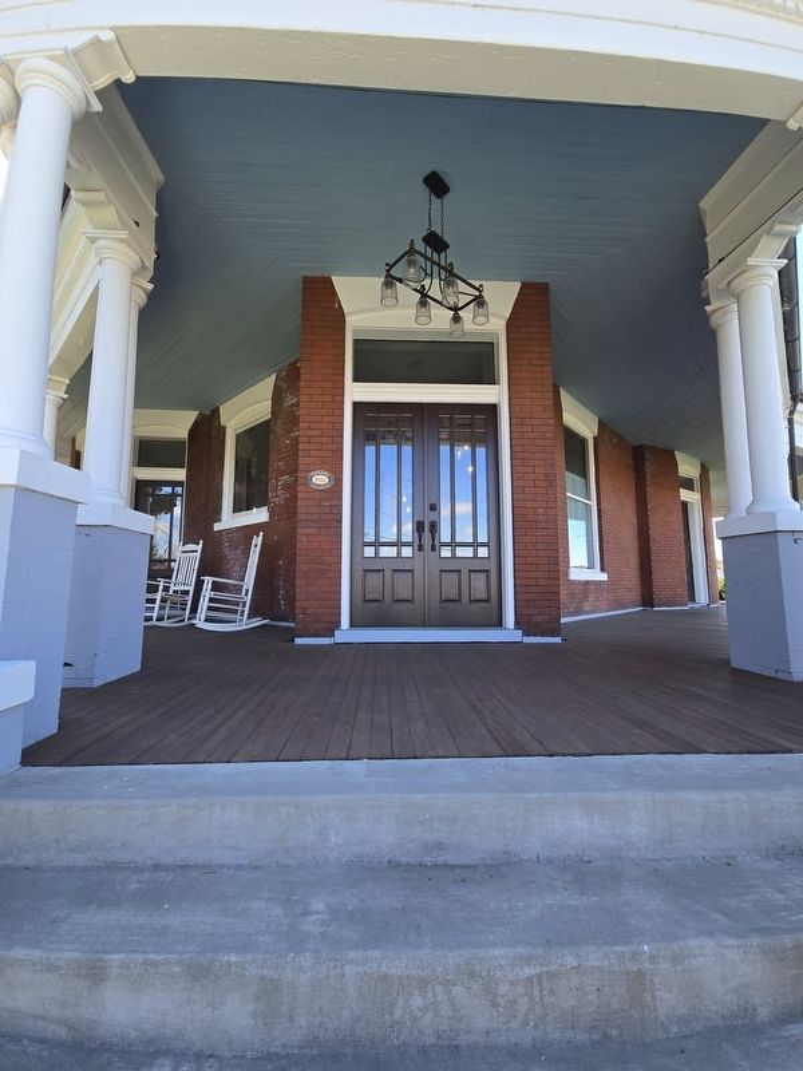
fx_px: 402
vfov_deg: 106.2
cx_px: 402
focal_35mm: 13
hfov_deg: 89.9
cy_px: 536
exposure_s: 1/277
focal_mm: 2.2
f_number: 2.2
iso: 50
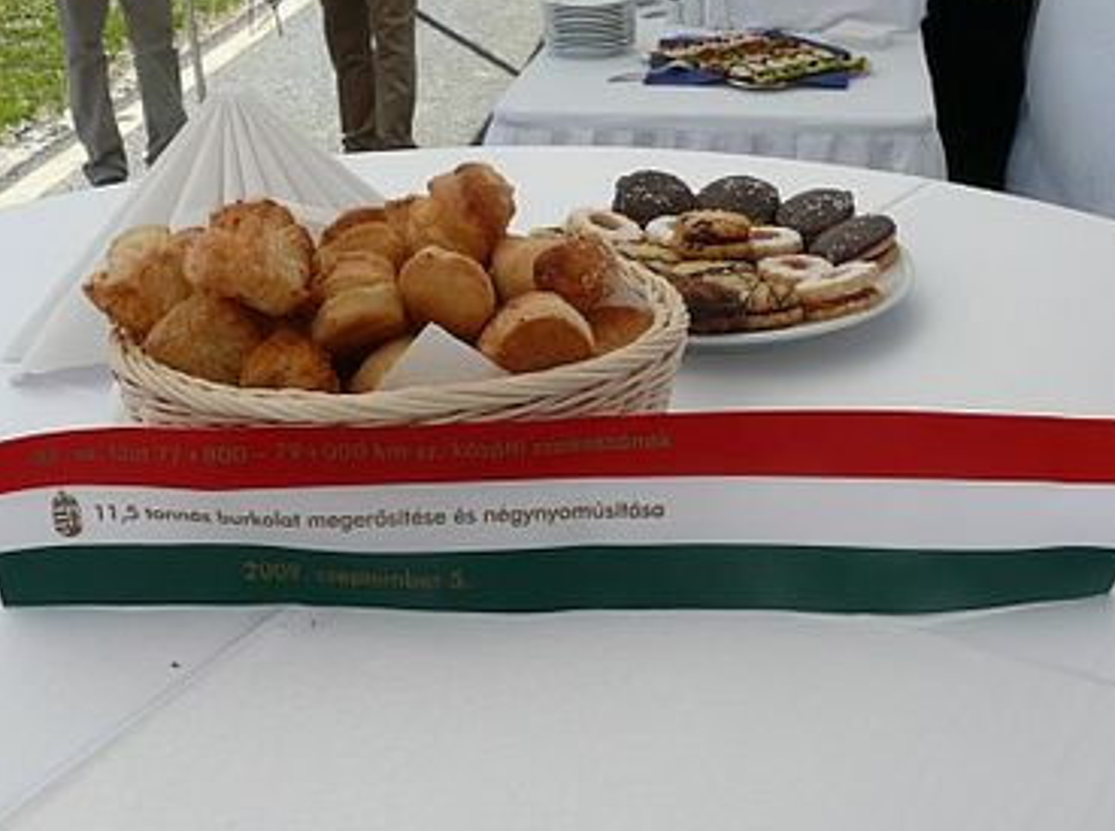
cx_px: 554
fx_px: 1221
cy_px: 385
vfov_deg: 37.5
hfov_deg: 49.1
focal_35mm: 38
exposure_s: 1/400
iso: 100
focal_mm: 7.4
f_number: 5.6
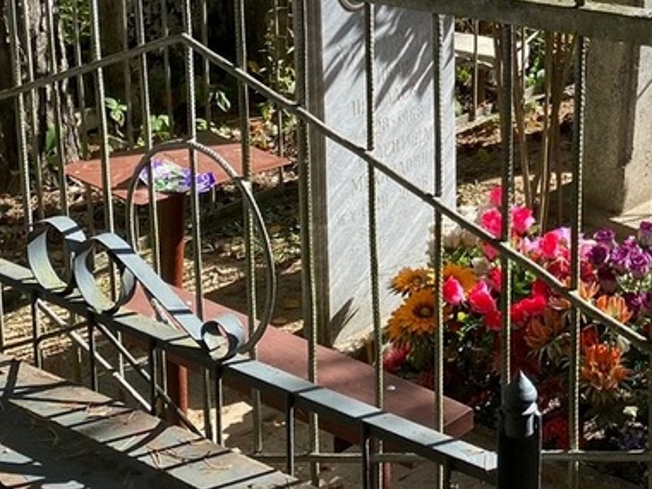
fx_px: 1318
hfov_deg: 26.4
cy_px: -38
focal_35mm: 70
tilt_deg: -7.2
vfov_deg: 20.1
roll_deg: -2.8
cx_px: 637
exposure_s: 1/965
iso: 32
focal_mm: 4.25
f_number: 1.8
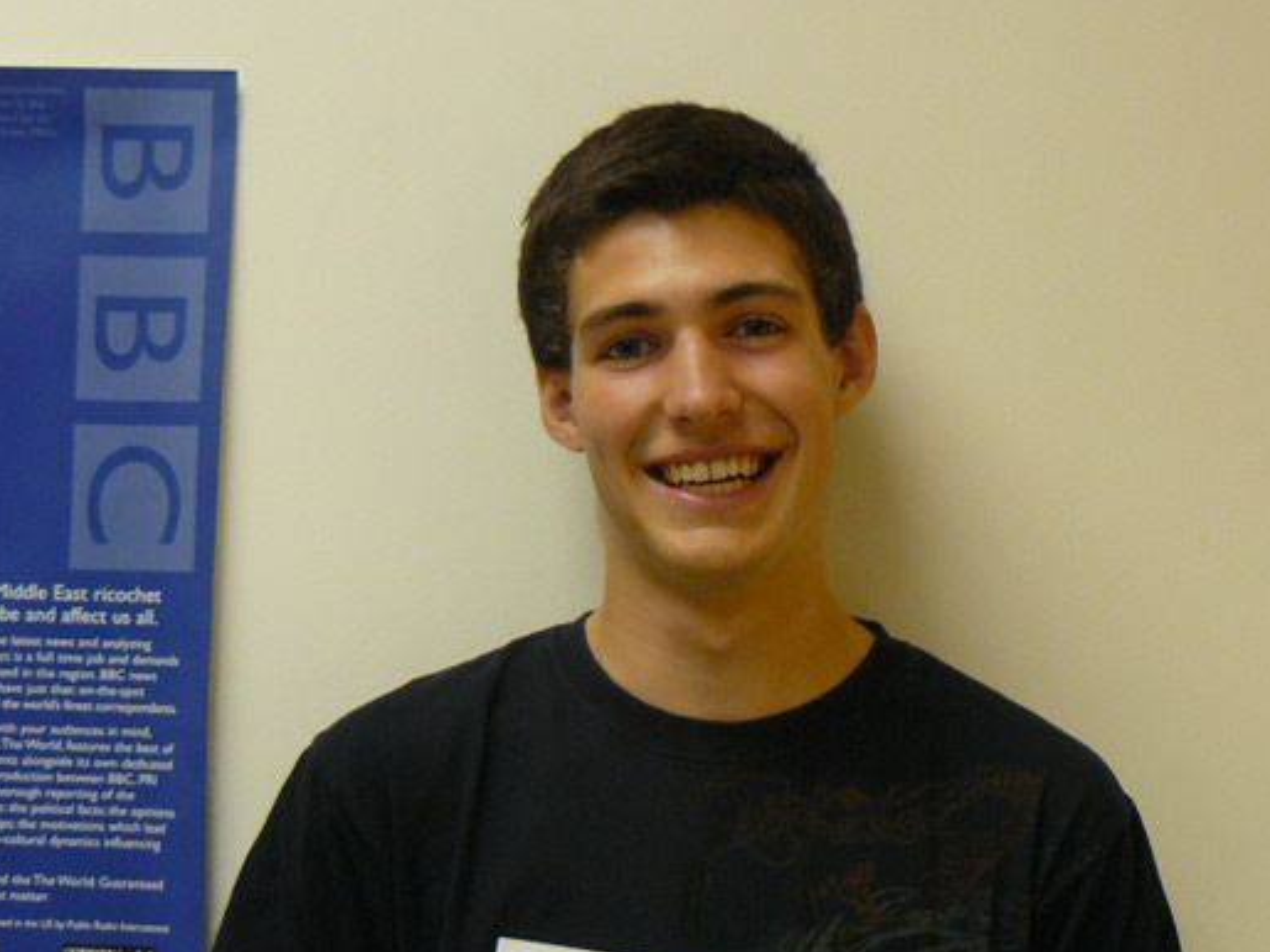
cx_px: 688
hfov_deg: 25.3
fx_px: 2824
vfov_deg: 19.1
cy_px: 506
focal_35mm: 77
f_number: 2.8
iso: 160
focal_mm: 6.8
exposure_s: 1/30
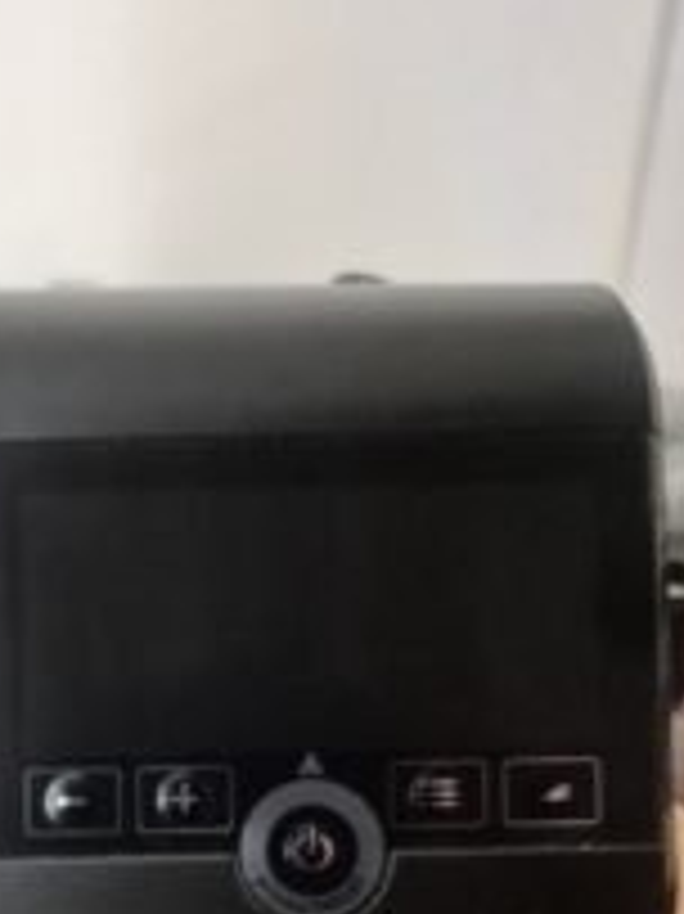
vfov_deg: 35.1
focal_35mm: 49
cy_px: 928
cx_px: 9
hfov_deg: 28.0
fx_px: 1292
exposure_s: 1/100
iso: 1600
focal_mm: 5.4
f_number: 1.8
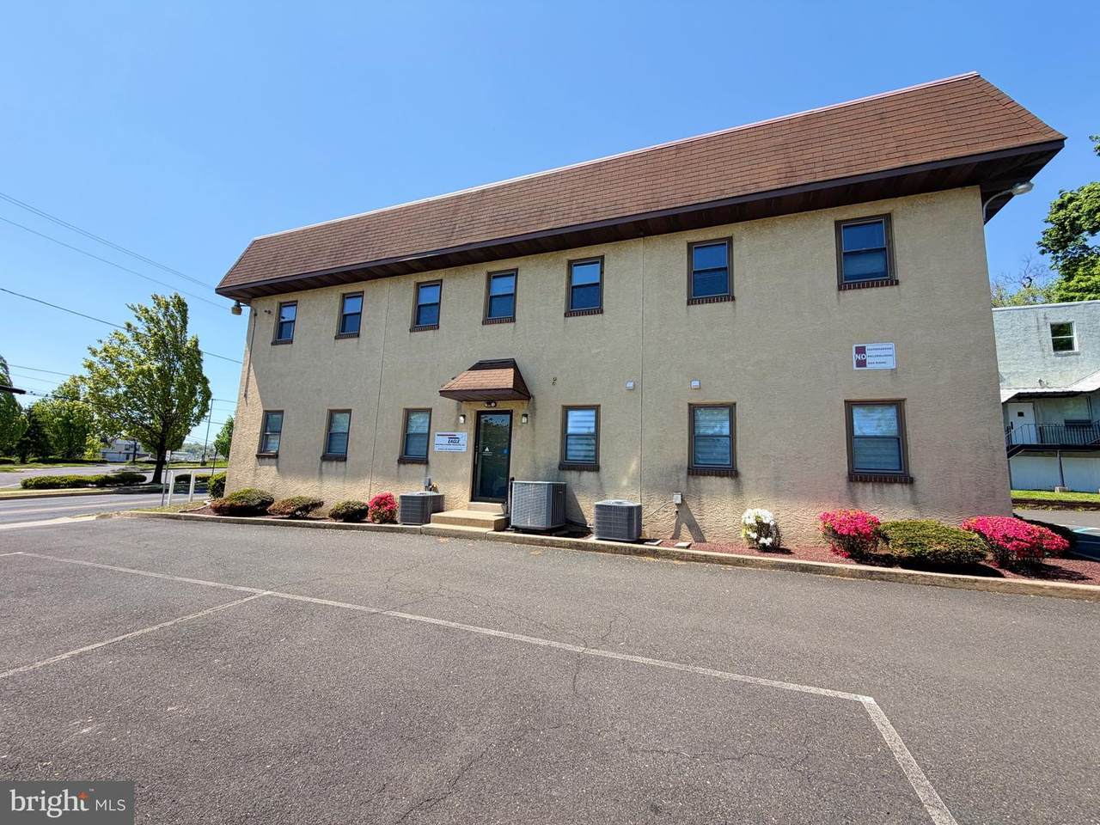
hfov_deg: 102.1
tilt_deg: +8.0
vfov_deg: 85.7
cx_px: 550
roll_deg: -2.3
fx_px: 445
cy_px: 412
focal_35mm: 14
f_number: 2.2
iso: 32
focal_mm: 2.22
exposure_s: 1/770
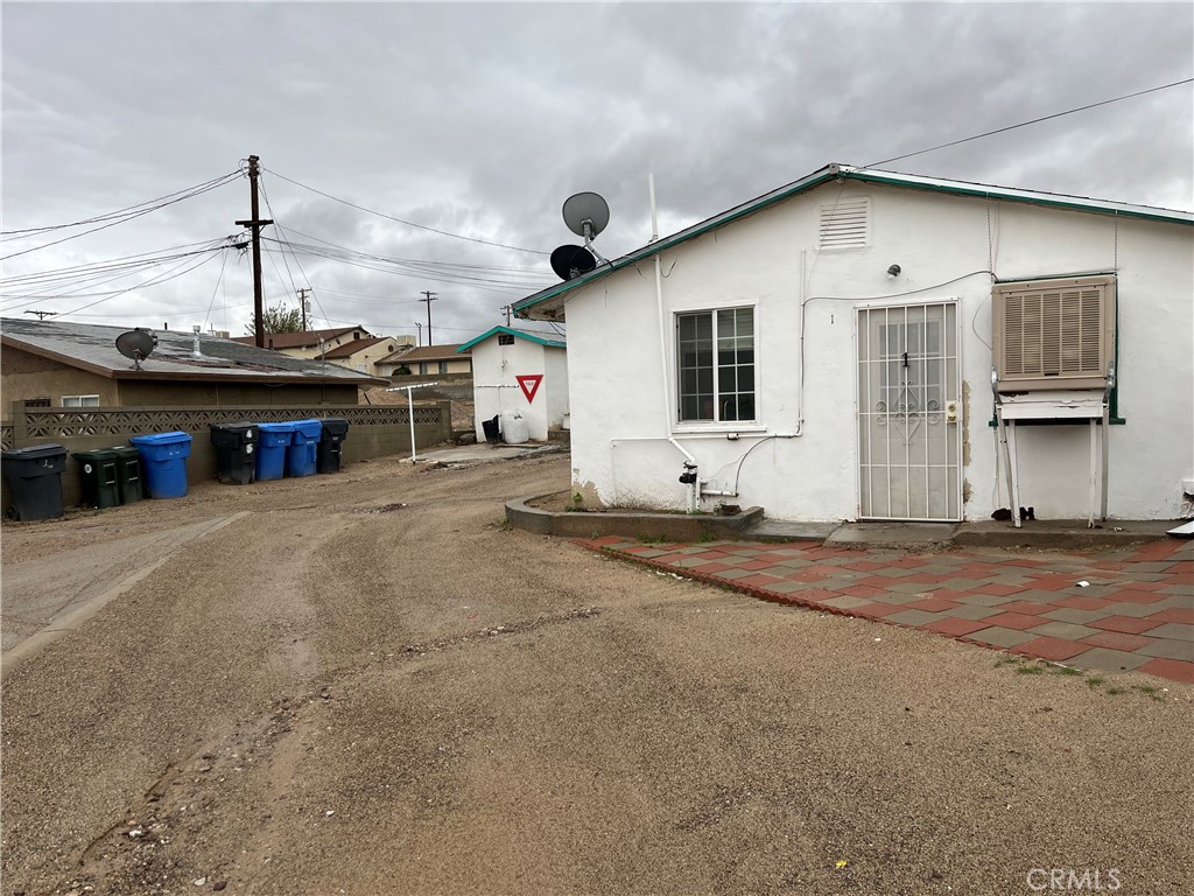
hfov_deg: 67.3
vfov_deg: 53.1
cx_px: 597
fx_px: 897
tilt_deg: -2.5
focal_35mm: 26
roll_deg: +1.8
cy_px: 448
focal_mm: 5.1
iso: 40
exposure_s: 1/251
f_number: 1.6
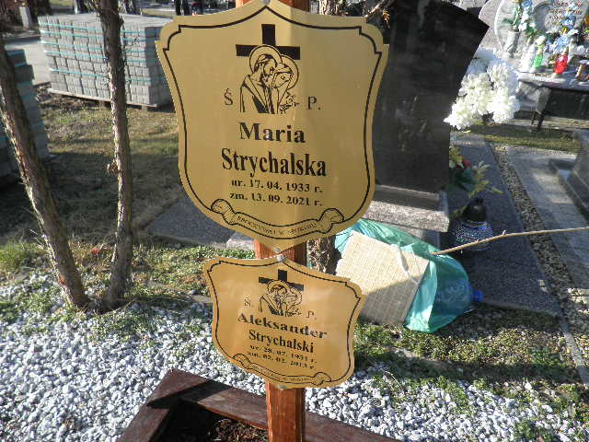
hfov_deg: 71.6
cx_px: 294
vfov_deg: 56.8
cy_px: 221
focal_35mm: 24
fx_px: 408
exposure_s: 1/320
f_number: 3.3
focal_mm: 4.3
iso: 64
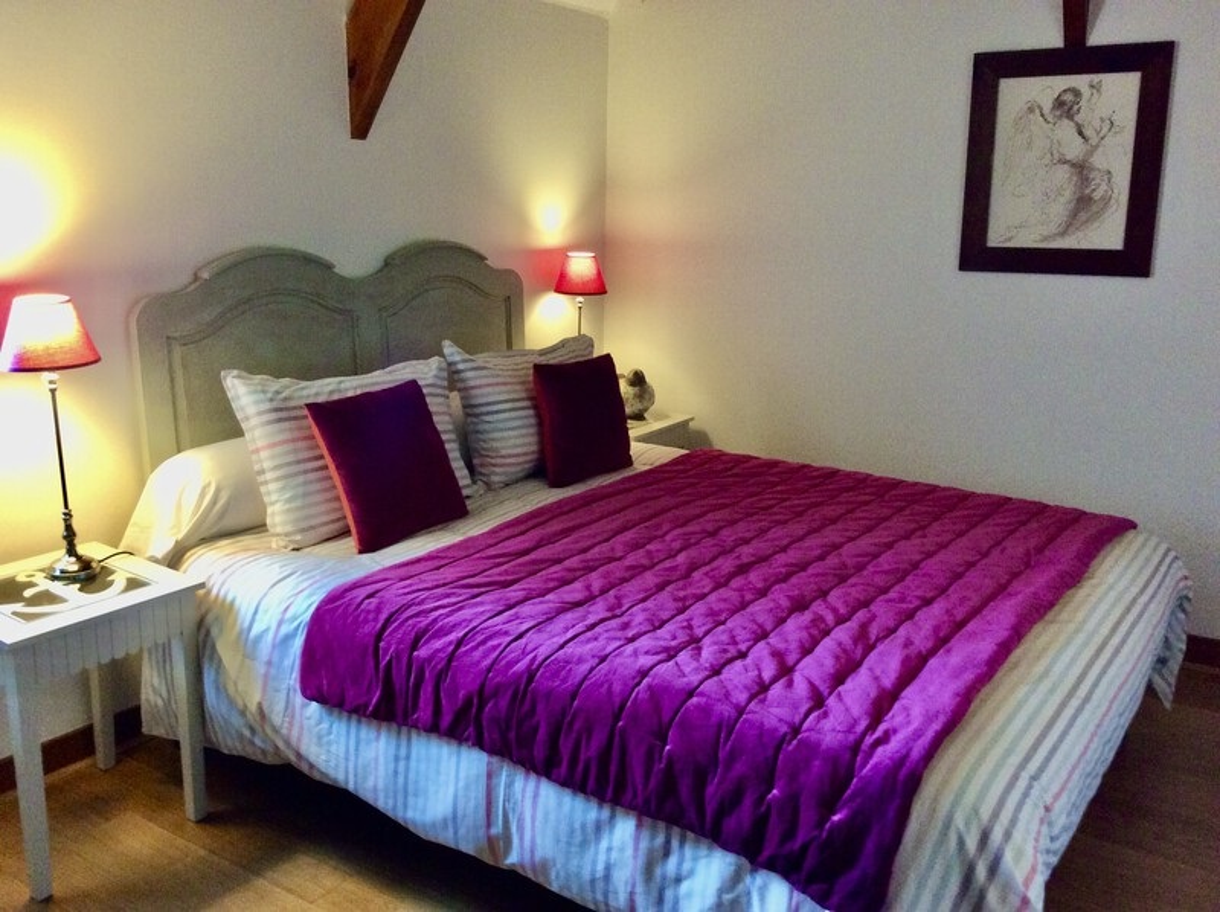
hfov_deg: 56.9
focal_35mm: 32
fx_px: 1126
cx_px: 610
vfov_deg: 44.1
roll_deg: -0.5
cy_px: 456
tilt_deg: -14.5
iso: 160
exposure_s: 1/25
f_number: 2.4
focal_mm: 3.3
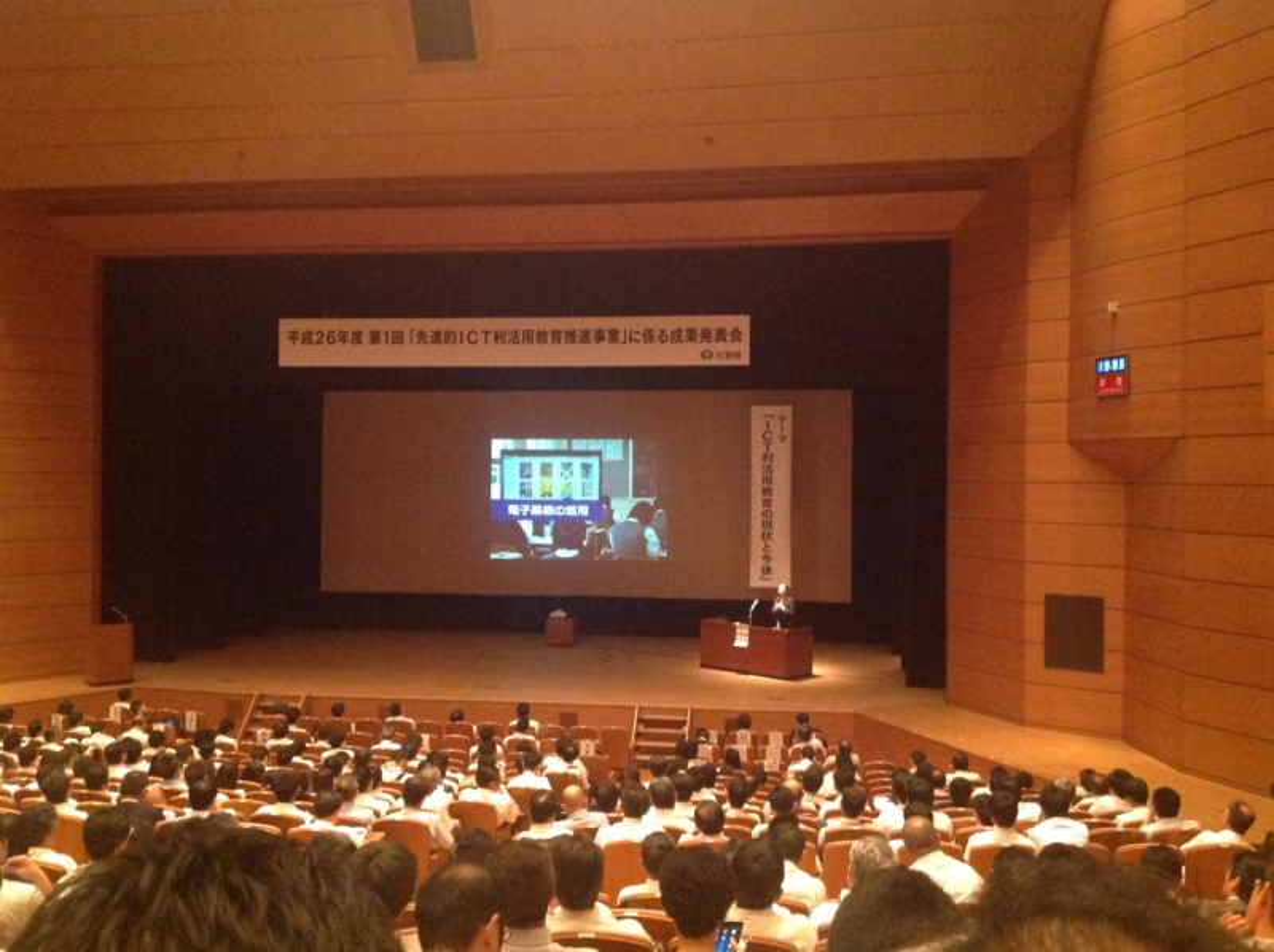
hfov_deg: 52.7
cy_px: 476
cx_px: 637
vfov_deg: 40.6
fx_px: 1287
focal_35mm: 35
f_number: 2.4
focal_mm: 4.28
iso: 800
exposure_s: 1/15
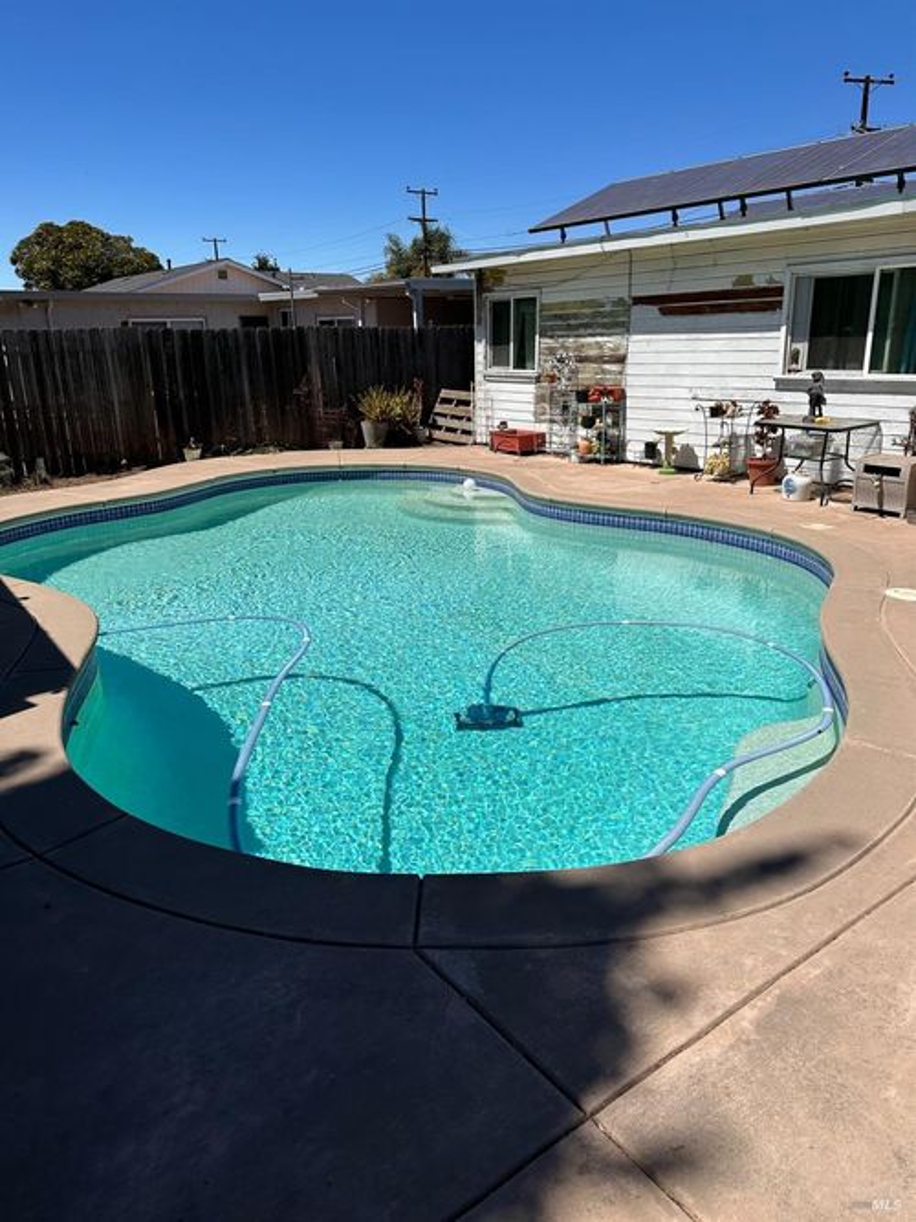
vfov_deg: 71.6
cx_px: 458
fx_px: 847
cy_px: 611
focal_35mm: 24
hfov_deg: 56.8
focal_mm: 6.86
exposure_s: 1/8929
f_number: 1.78
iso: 80
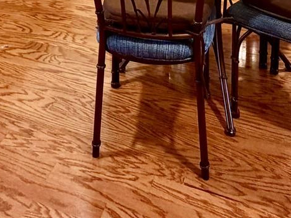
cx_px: 113
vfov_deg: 21.9
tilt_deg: -2.1
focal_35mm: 48
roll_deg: +0.4
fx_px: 403
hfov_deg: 39.5
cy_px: -152
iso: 250
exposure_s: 1/60
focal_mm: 2.22
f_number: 2.2
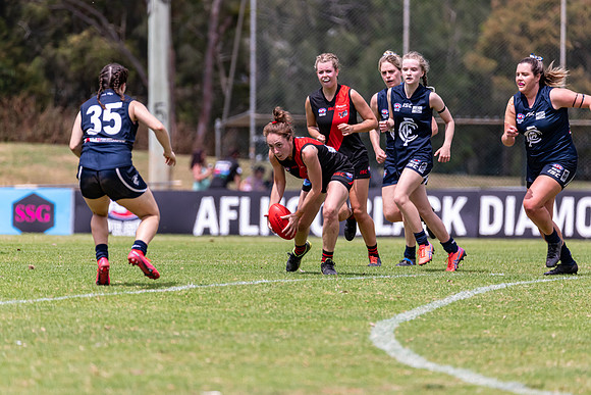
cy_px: 198
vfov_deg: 3.1
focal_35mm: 450
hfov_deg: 4.6
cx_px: 296
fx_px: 7389
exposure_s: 1/3200
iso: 800
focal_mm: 450
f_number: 6.3
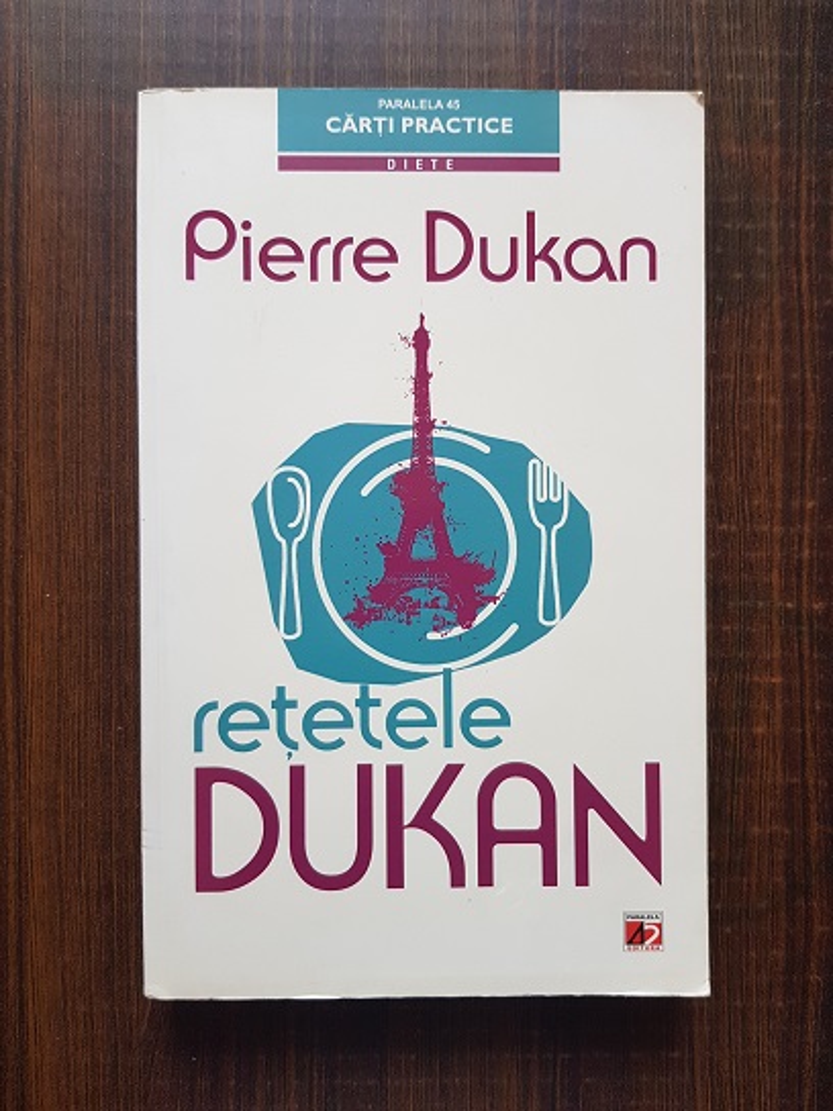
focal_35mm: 26
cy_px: 556
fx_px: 834
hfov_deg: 53.1
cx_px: 416
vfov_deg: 67.3
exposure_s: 1/50
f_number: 1.7
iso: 125
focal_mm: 4.3
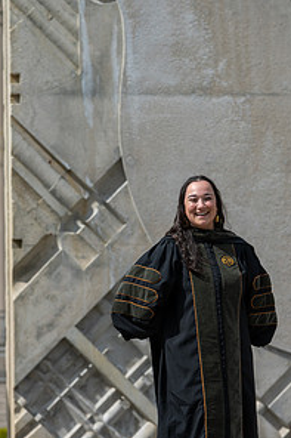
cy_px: 308
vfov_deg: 10.0
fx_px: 2488
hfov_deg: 6.7
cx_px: 106
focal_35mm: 205
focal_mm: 135
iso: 125
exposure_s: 1/640
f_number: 4.5
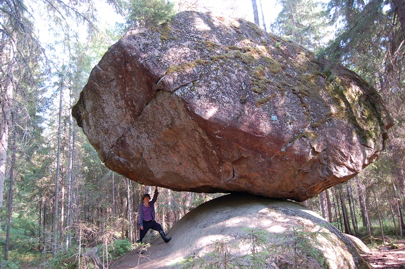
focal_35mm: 27
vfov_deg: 47.8
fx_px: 303
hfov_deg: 67.5
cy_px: 134
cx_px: 202
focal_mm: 18
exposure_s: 1/125
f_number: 3.5
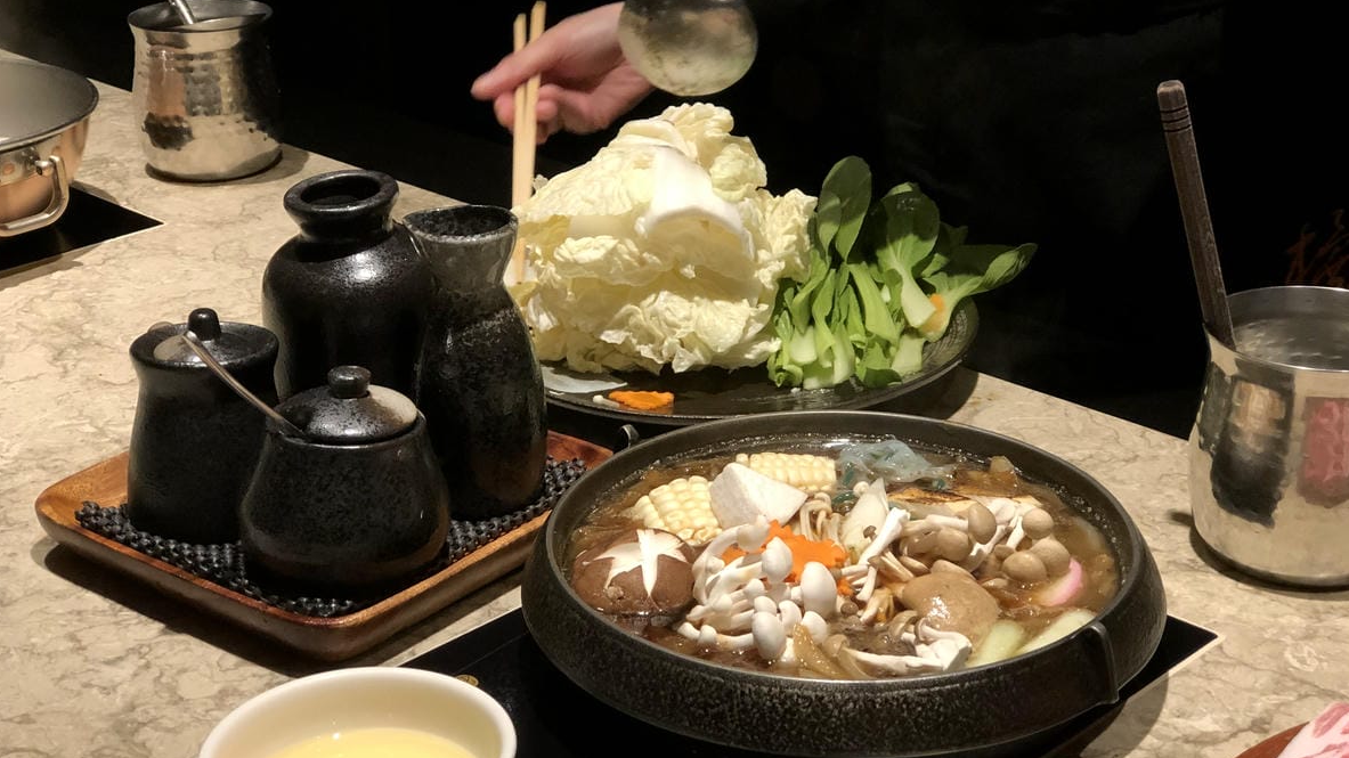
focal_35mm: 63
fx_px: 2253
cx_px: 676
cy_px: 345
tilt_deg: -24.1
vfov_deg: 19.1
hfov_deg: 33.3
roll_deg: +0.4
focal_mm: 6.6
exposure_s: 1/30
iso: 100
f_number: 2.8
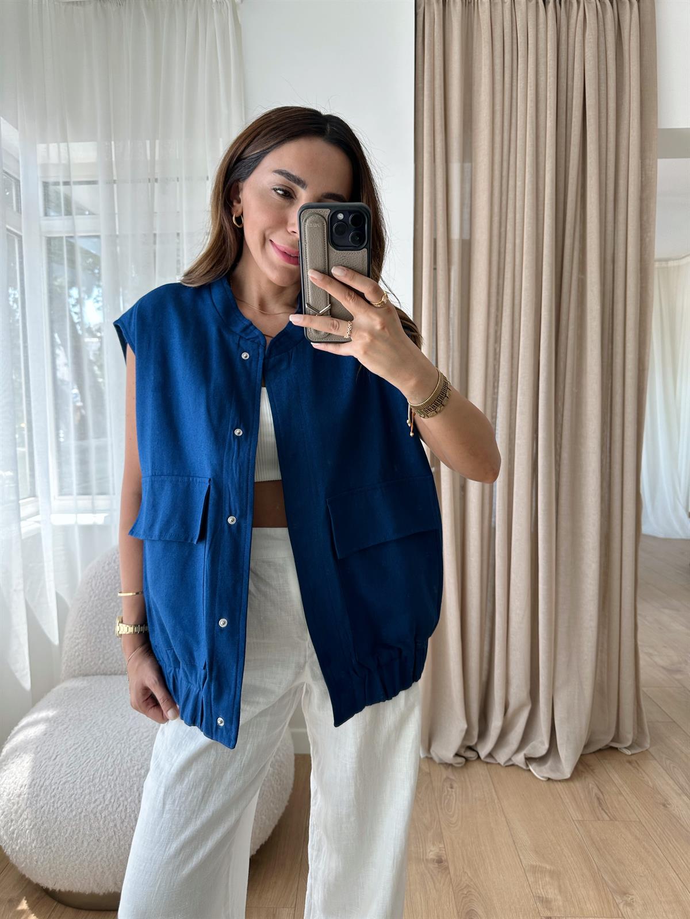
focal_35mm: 24
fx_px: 638
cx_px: 345
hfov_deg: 56.8
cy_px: 460
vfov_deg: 71.6
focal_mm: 6.86
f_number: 1.78
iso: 64
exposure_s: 1/142
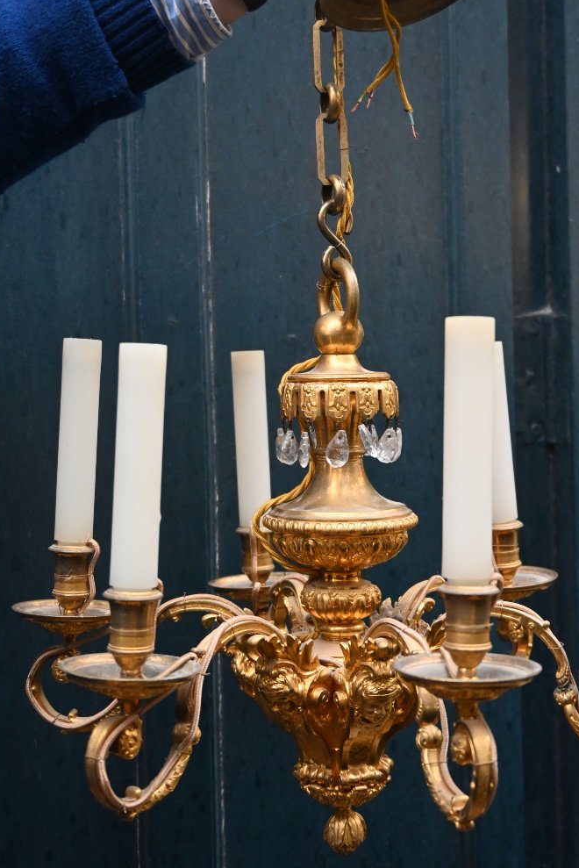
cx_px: 343
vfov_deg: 34.9
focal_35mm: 57
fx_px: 1381
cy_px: 440
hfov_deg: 23.6
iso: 3200
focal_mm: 31.5
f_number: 4
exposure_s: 1/125
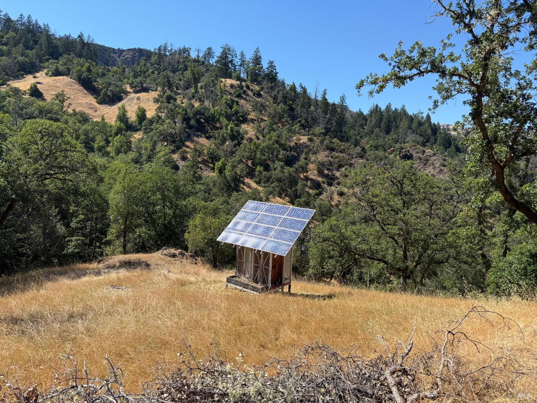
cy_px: 202
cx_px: 268
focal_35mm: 24
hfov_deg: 71.6
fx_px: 372
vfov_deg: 56.8
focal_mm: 6.76
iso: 80
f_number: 1.78
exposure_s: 1/2801
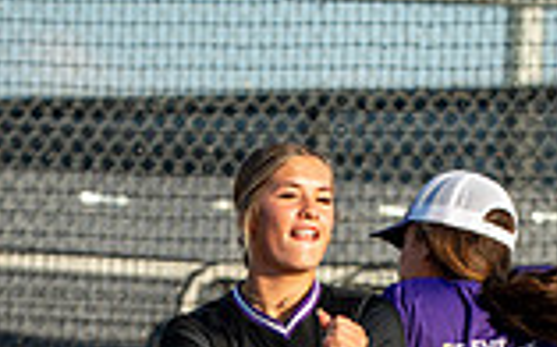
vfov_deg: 1.7
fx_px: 11457
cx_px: 266
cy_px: 779
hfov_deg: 2.8
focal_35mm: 755
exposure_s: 1/1250
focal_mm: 259
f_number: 5.6
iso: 400
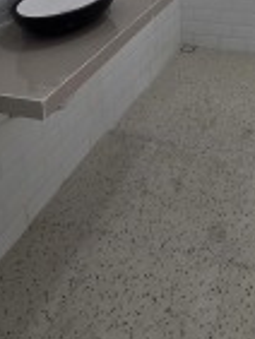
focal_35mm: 37
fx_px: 363
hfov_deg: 34.4
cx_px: 268
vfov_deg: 35.6
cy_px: -93
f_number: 2.2
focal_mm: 2.2
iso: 50
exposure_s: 1/116
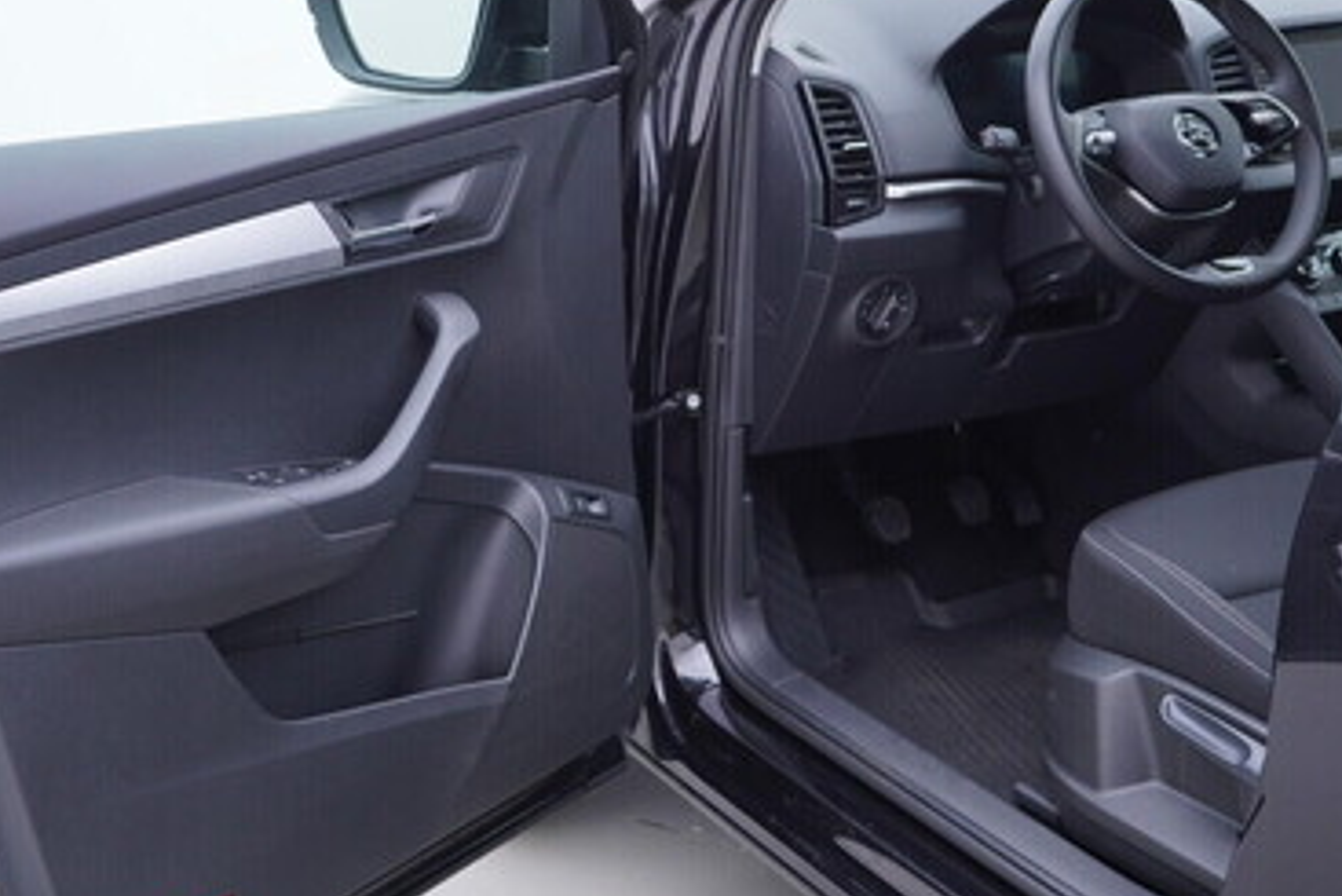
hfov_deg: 36.8
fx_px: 2014
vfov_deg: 24.9
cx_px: 633
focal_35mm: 54
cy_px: 294
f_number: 2.8
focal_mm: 24
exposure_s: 1/40
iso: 125
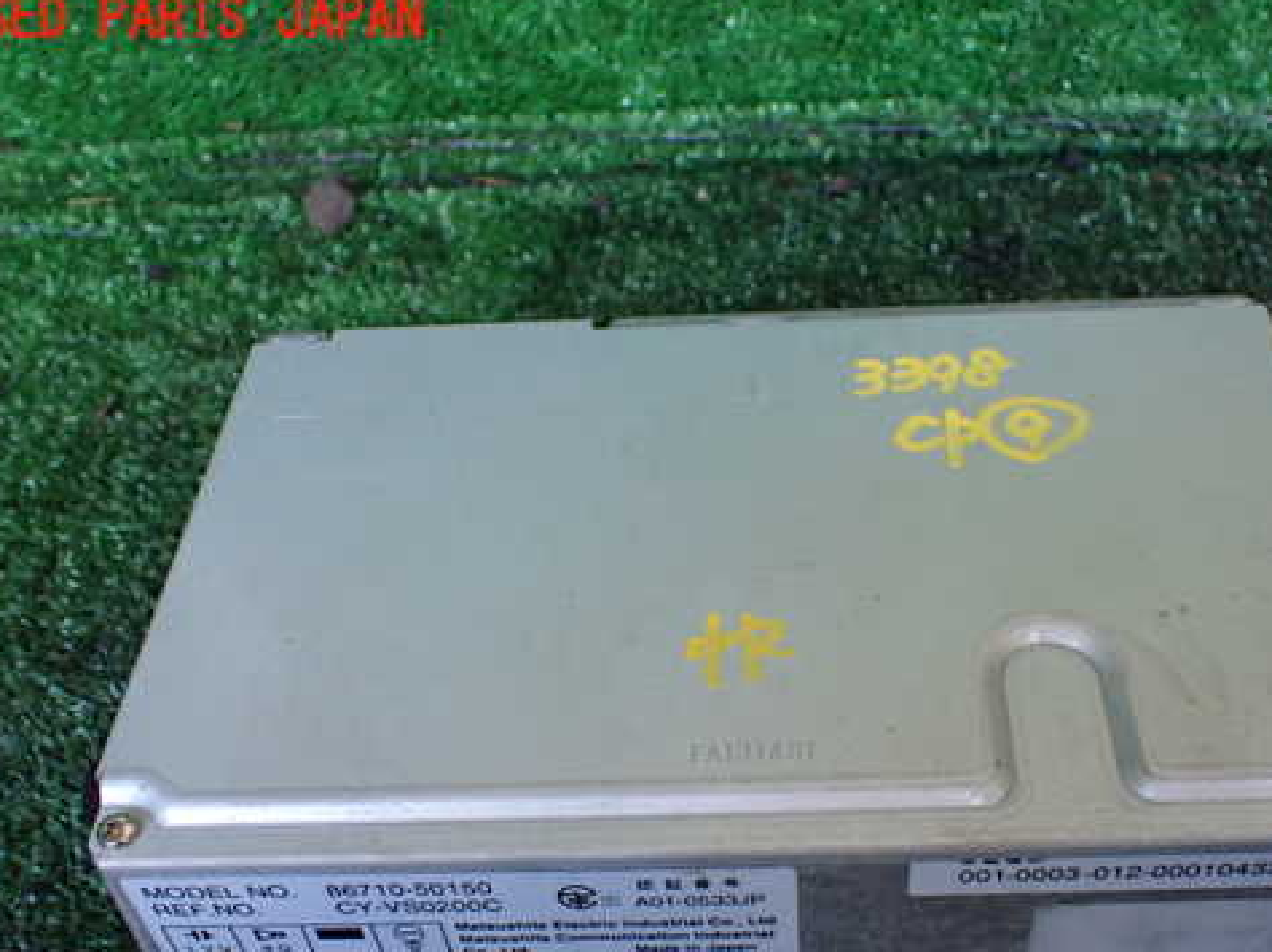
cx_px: 741
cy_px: 590
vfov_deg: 37.5
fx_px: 1396
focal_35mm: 38
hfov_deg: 48.8
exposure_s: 1/125
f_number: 2.3
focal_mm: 5.4
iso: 500
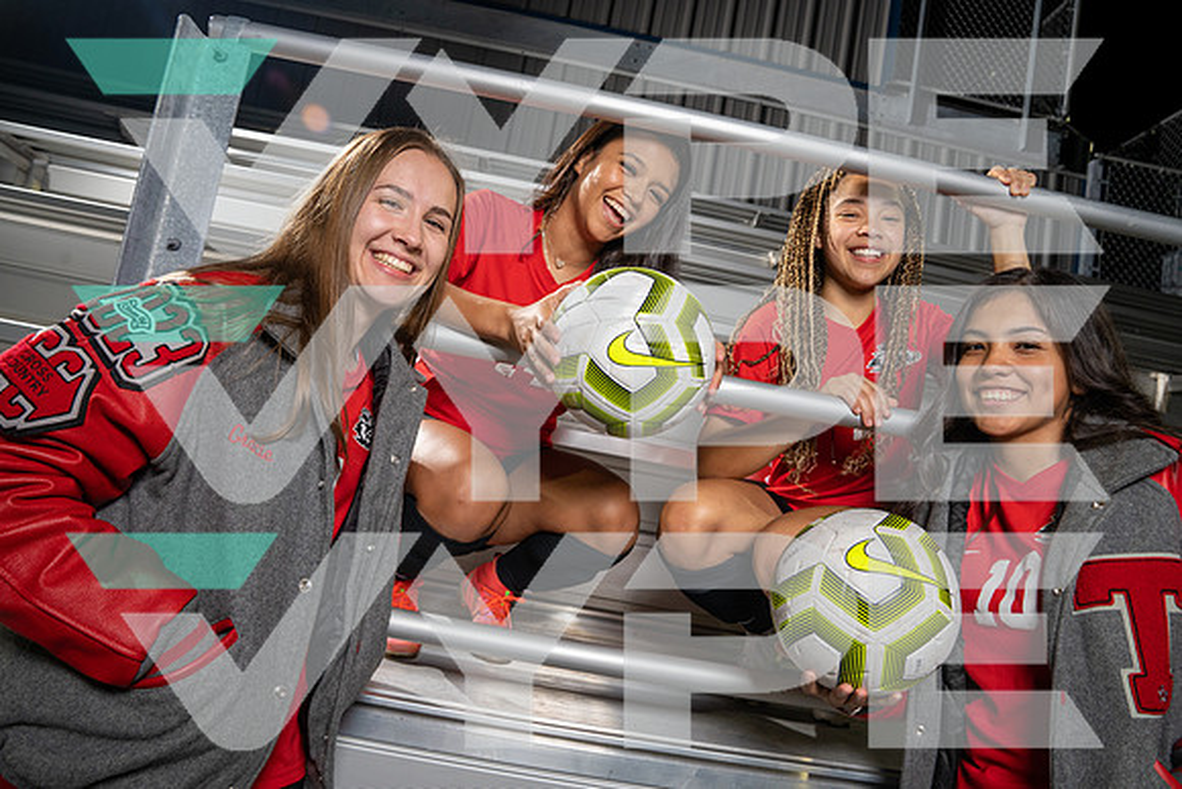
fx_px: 788
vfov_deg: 53.2
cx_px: 591
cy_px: 394
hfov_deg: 73.7
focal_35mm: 24
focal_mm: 24
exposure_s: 1/250
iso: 800
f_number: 8
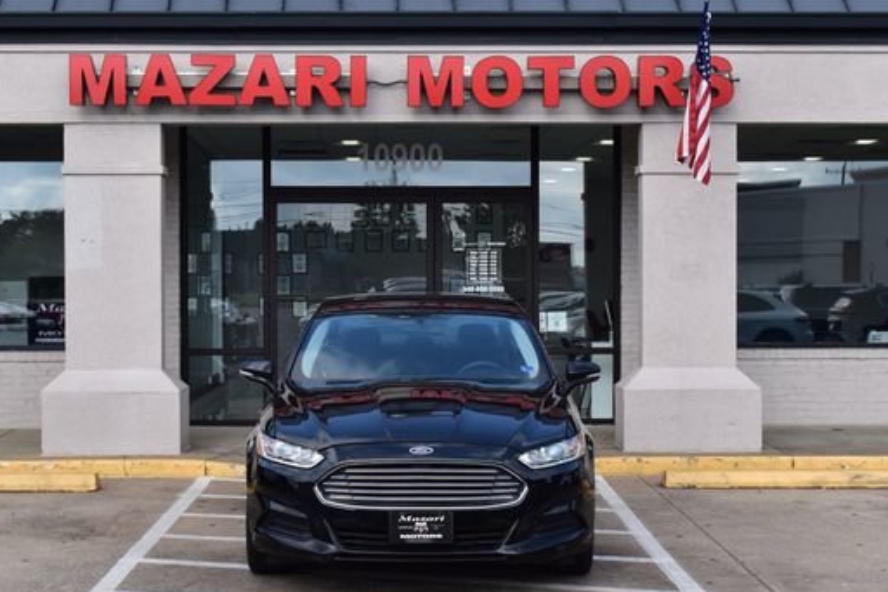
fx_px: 1618
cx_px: 423
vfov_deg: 20.7
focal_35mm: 66
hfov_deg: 30.7
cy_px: 340
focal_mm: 35
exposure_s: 1/320
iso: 400
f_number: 10
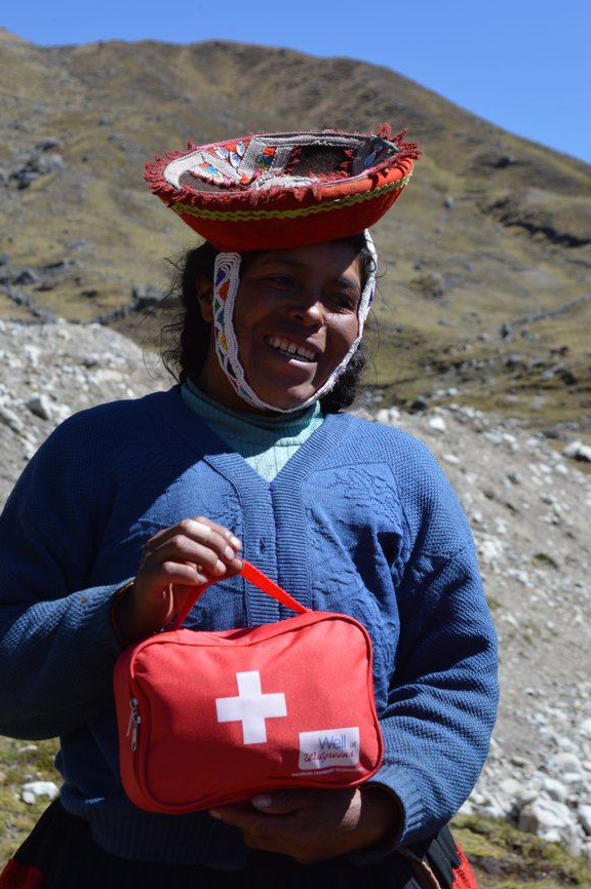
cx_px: 273
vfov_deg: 20.9
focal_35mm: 98
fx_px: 2407
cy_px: 467
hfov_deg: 14.0
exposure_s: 1/200
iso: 100
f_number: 7.1
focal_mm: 55
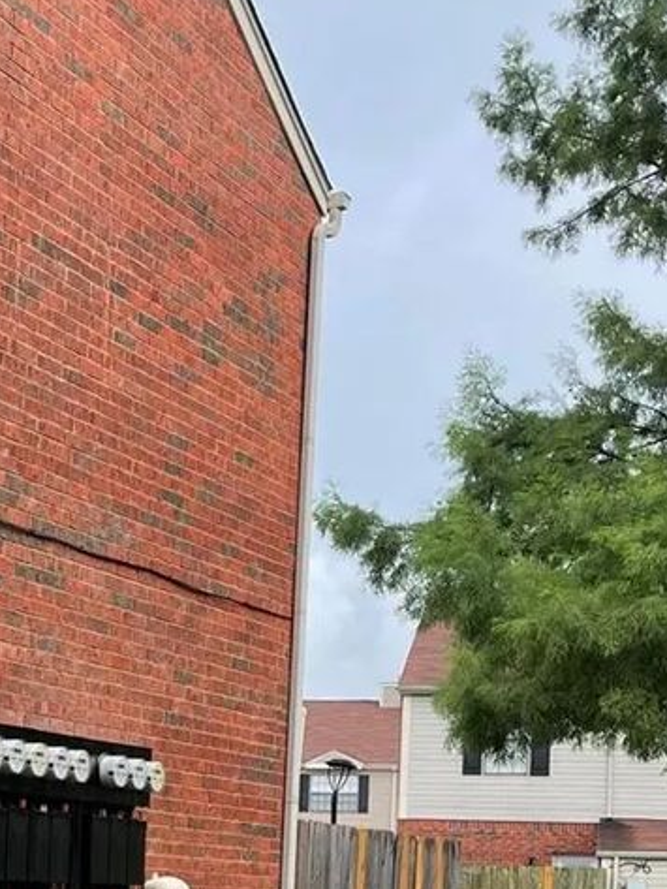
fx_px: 1926
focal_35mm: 75
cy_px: 843
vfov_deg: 25.0
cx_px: -227
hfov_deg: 18.2
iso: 32
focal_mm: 4.2
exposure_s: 1/427
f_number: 1.6
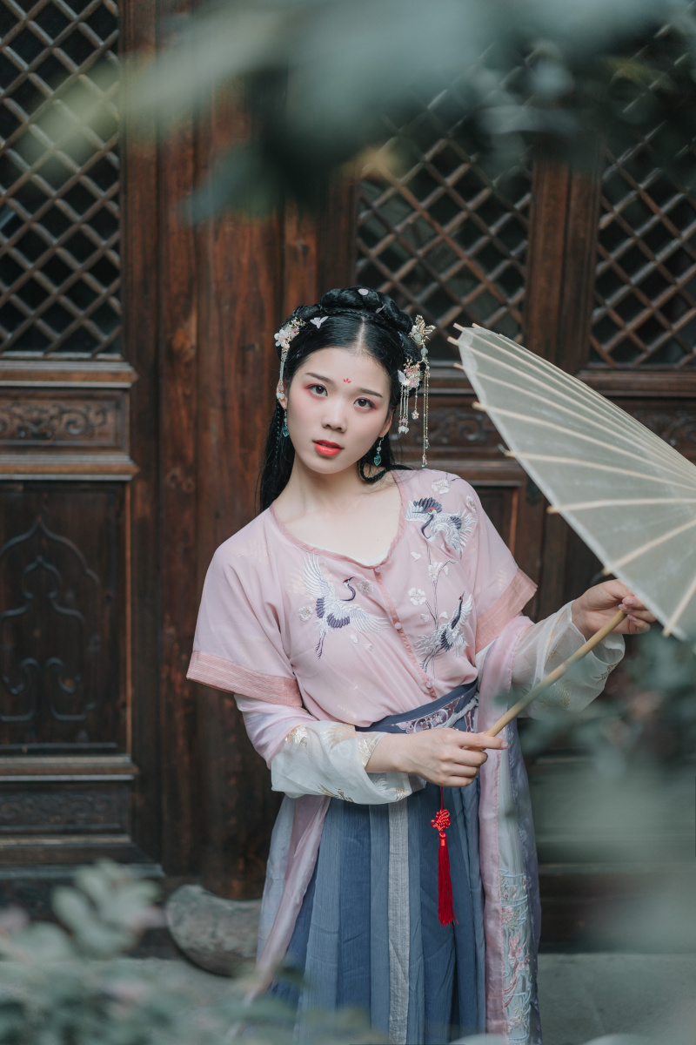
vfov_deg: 36.2
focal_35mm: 55
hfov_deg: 24.6
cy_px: 522
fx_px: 1595
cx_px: 348
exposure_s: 1/250
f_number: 2
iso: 100
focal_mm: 55
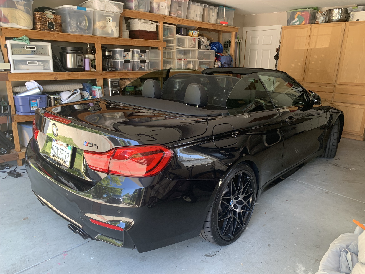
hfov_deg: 67.3
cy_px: 137
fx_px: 274
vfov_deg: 53.1
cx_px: 182
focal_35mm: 26
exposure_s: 1/114
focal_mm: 4.25
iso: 100
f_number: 1.8
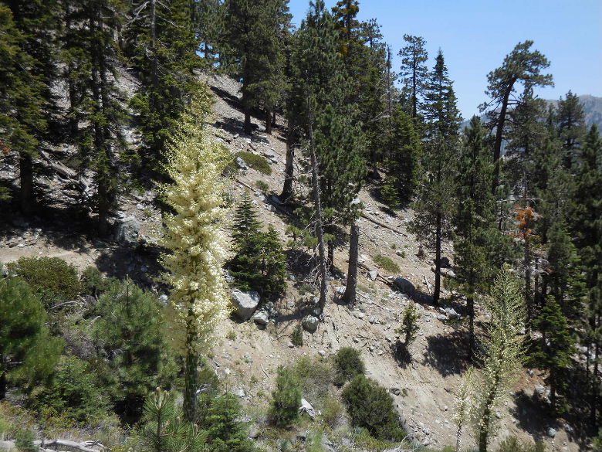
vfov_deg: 36.8
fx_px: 678
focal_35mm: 39
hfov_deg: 47.9
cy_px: 226
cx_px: 301
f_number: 3.9
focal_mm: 7
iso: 125
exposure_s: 1/800
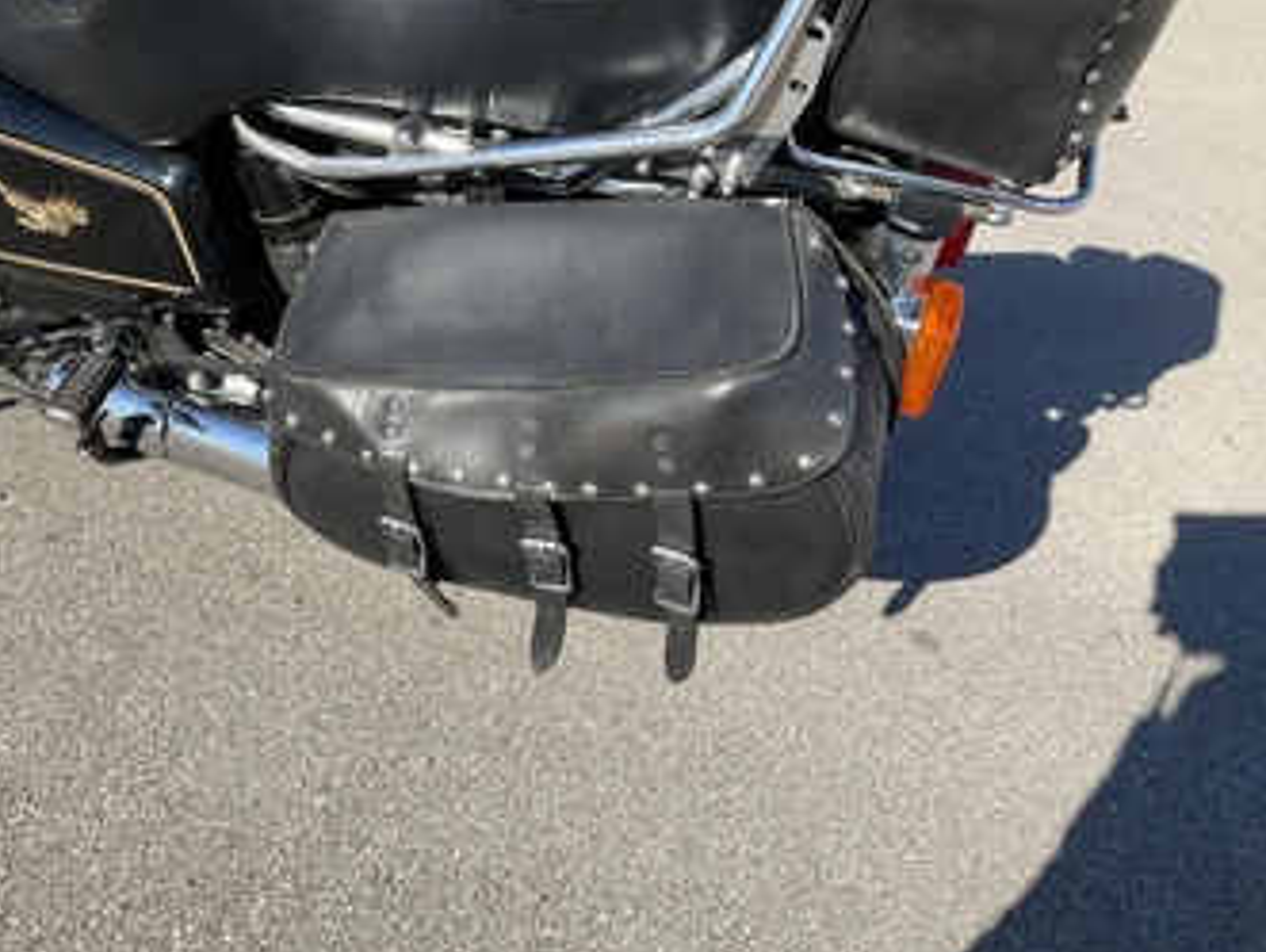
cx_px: 505
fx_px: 1281
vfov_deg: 40.7
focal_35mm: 35
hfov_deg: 52.2
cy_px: 413
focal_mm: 3
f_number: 1.8
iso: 25
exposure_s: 1/1035
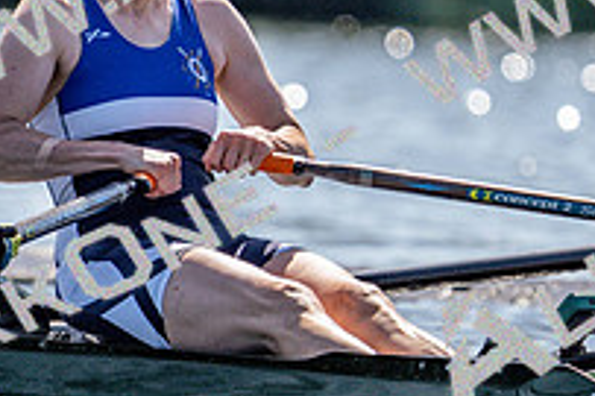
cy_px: 154
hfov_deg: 1.6
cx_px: 191
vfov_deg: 1.1
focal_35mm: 1262
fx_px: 20841
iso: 320
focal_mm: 441
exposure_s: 1/2000
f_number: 6.3
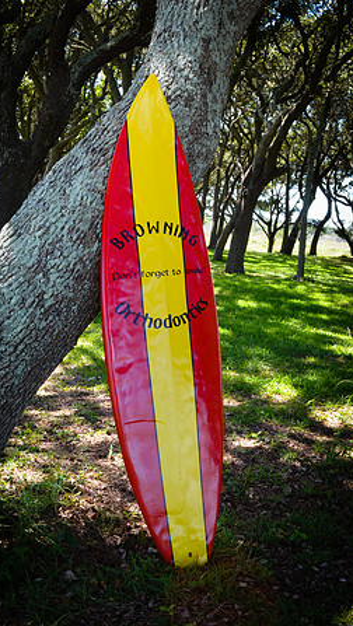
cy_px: 314
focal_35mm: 41
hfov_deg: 29.0
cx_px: 154
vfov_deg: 49.4
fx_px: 681
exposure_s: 1/60
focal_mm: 26
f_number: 16
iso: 800
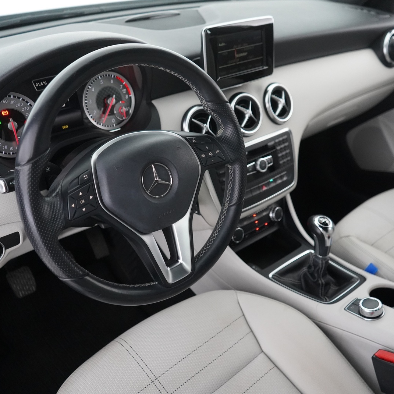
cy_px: 196
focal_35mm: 36
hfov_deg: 46.0
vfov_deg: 46.0
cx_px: 209
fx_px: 464
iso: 8000
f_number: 3.5
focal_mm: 28
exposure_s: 1/60
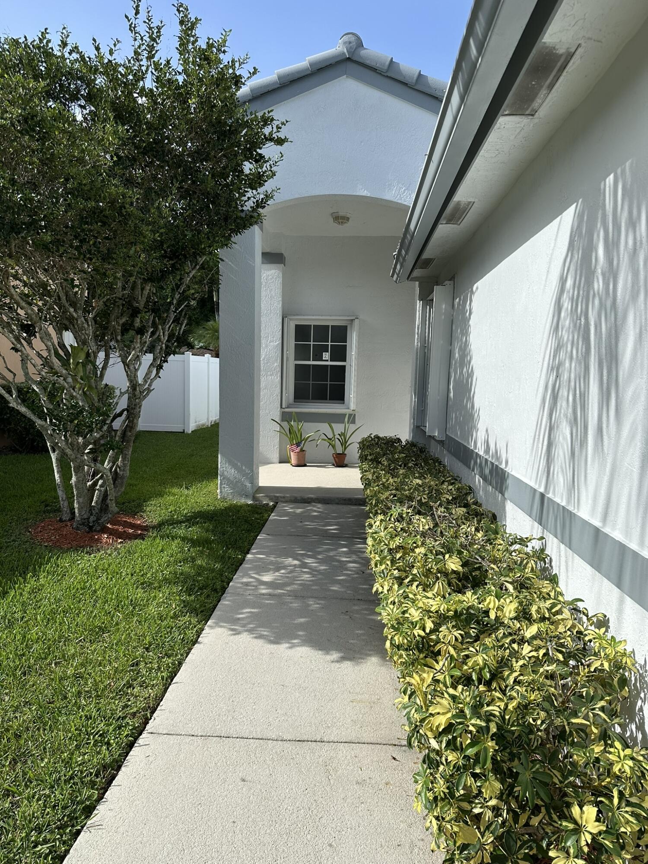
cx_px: 324
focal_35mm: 24
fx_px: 599
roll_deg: -1.7
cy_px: 432
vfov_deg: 71.6
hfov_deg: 56.8
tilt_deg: -6.0
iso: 80
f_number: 1.78
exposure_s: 1/4348
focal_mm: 6.86
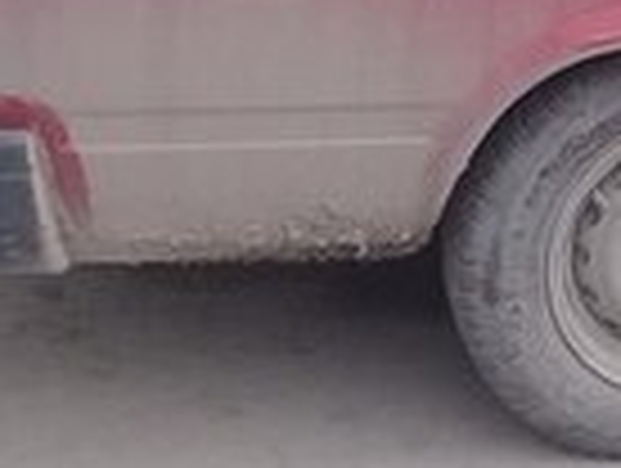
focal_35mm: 148
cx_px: 1116
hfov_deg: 12.2
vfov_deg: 9.9
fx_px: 2660
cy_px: -101
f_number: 2.2
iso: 50
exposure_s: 1/323
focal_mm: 3.3
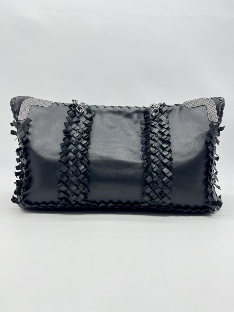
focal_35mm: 26
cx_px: 117
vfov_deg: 67.3
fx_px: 234
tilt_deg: -5.5
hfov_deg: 53.1
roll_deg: -0.3
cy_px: 156
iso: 32
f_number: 1.5
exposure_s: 1/102
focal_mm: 5.7
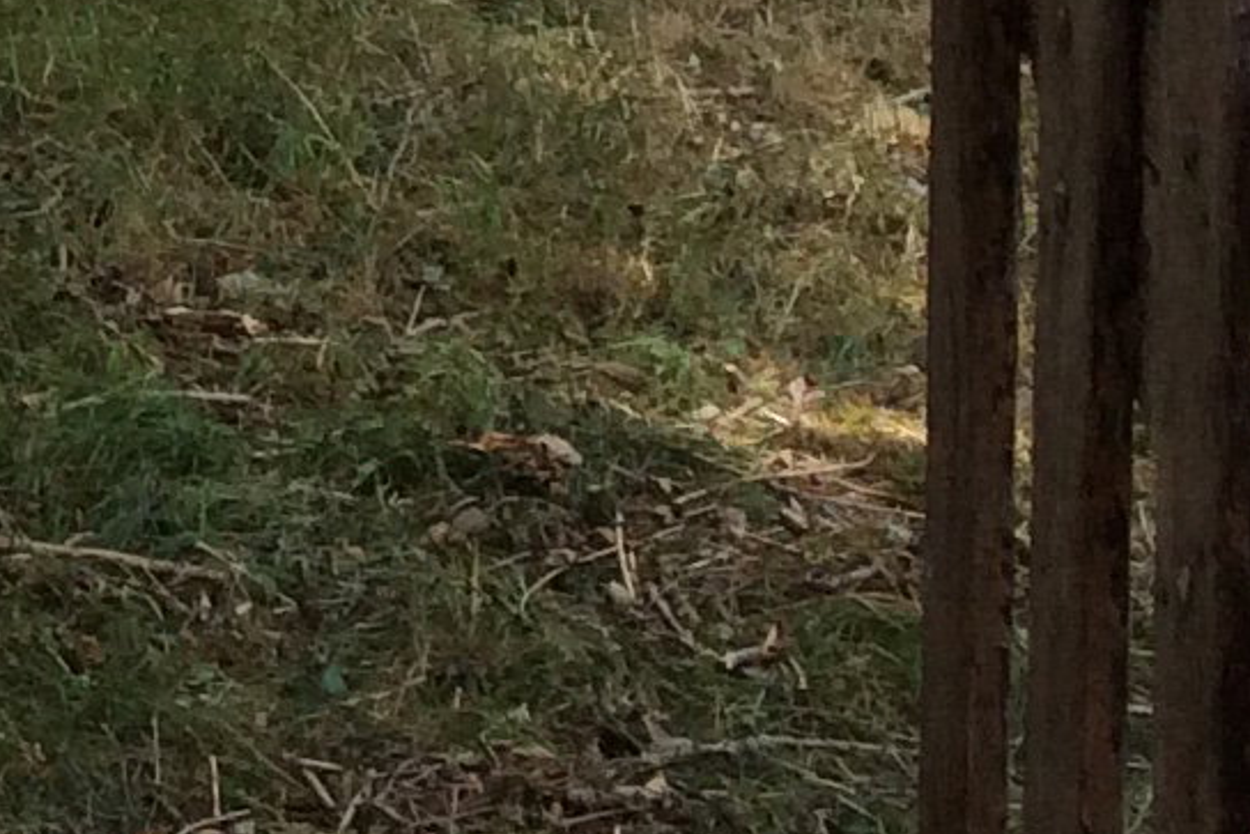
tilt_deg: -1.2
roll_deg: +1.5
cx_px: -1517
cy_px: -1447
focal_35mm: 181
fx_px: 6286
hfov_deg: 10.2
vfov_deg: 7.0
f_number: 2.2
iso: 32
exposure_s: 1/570
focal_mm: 4.15
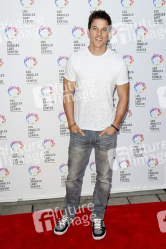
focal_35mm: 36
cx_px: 83
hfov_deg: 36.9
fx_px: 249
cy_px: 124
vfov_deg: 53.1
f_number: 5
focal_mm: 36
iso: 400
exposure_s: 1/320
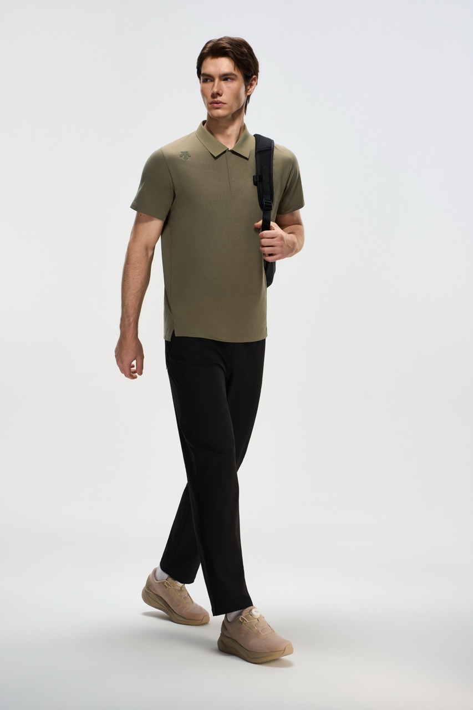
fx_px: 1202
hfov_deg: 22.3
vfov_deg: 32.9
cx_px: 236
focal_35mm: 61
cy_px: 355
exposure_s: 1/400
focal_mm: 61
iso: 200
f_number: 9
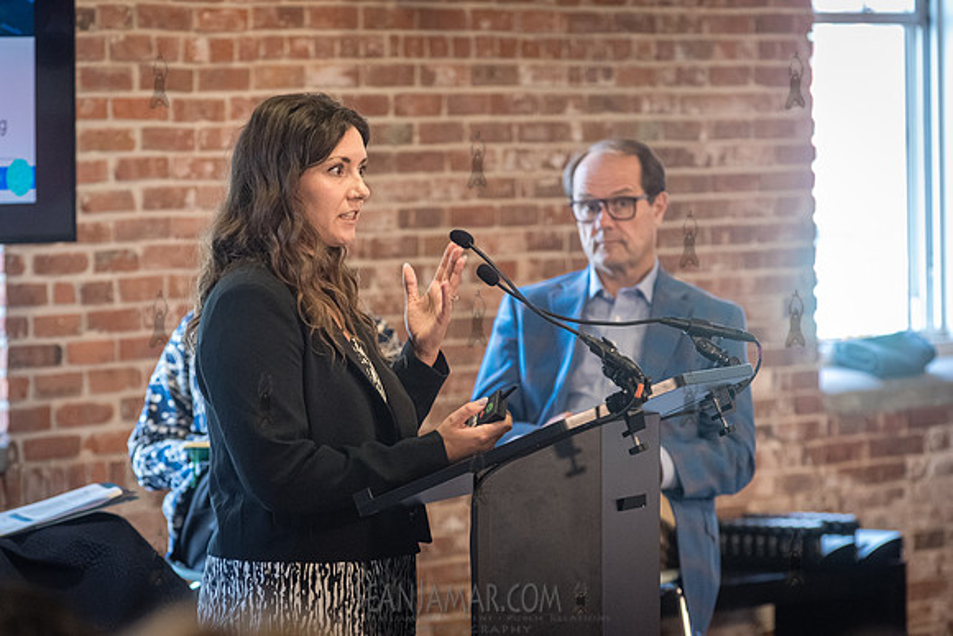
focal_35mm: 211
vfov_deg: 6.5
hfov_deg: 9.7
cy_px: 273
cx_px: 480
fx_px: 5600
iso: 2500
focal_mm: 185
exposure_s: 1/200
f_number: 5.6
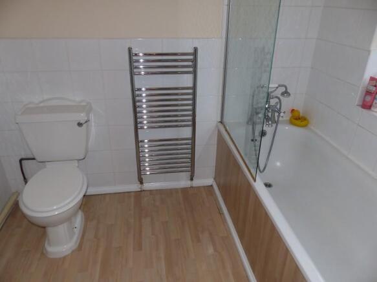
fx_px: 272
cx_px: 188
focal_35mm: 25
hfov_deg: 69.4
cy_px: 141
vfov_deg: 54.9
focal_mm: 4.5
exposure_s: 1/60
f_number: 2.8
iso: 100
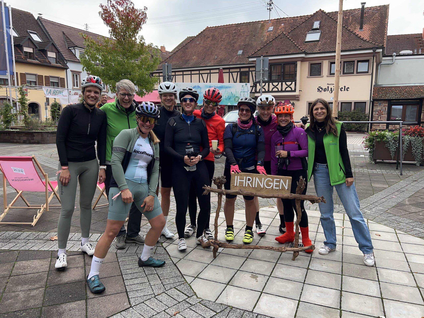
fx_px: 319
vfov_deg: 53.1
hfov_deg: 67.3
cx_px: 212
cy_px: 159
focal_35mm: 26
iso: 64
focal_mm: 5.7
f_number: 1.5
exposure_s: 1/991
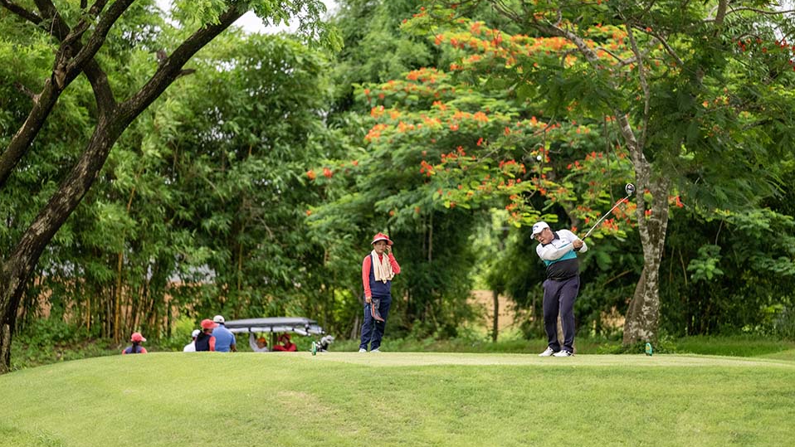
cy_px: 191
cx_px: 398
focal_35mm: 210
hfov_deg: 10.3
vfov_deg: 5.8
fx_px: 4427
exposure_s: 1/2000
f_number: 2.8
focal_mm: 200
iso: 1600
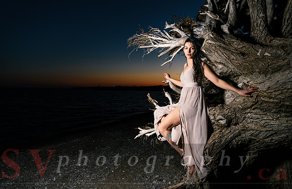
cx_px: 146
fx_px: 211
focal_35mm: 26
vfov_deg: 48.2
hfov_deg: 69.4
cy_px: 97
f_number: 4
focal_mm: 26
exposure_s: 1/80
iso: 100
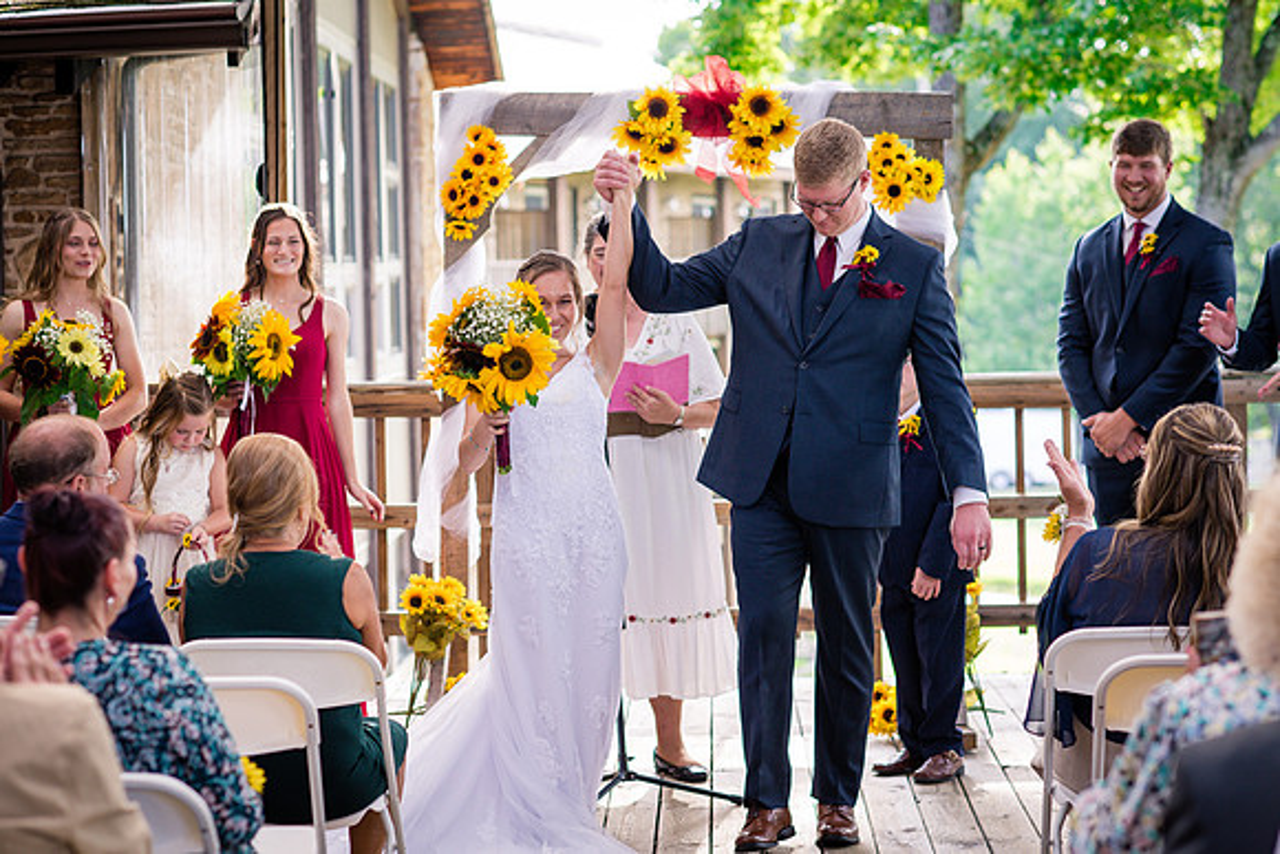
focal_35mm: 87
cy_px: 427
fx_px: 3085
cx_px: 640
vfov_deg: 15.8
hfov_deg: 23.4
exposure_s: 1/250
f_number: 3.2
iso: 400
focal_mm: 85
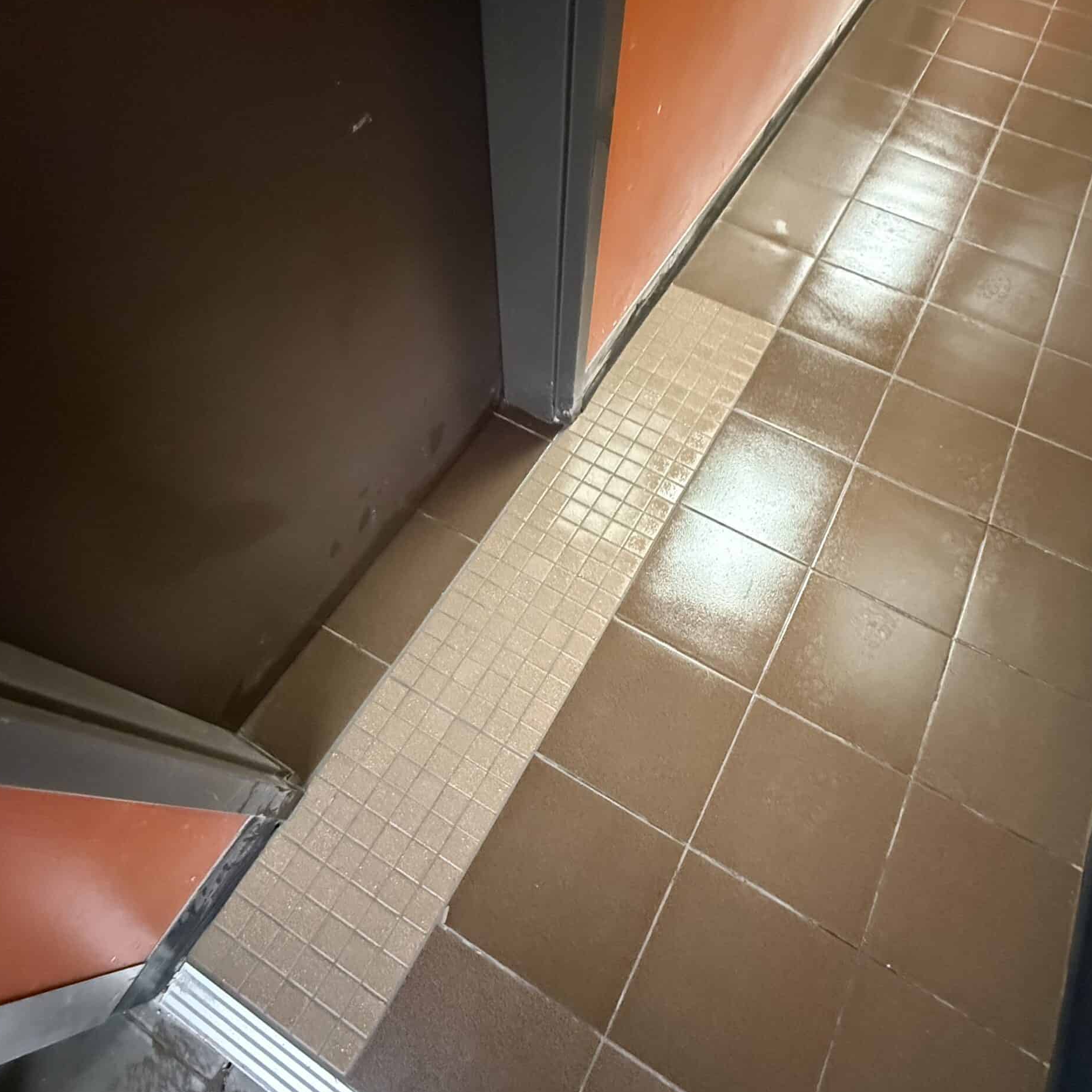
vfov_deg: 83.9
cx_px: 555
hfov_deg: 84.0
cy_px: 576
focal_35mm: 17
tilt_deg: -64.6
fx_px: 607
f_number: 2.2
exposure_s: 1/60
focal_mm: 2.22
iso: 1250
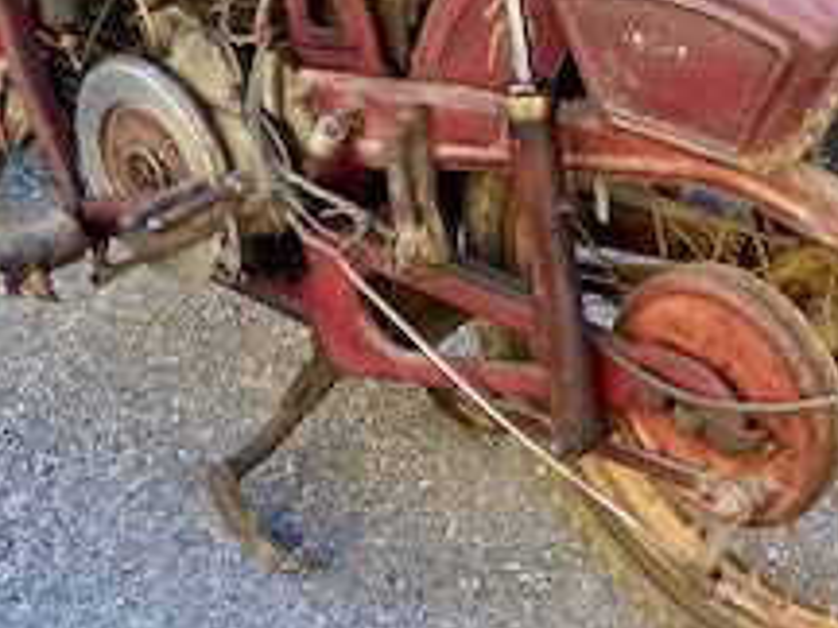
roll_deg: -0.2
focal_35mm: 77
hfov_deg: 25.2
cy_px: 202
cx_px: 551
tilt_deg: -29.1
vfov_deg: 19.1
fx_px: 1864
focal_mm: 4.25
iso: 32
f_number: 1.8
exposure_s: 1/156
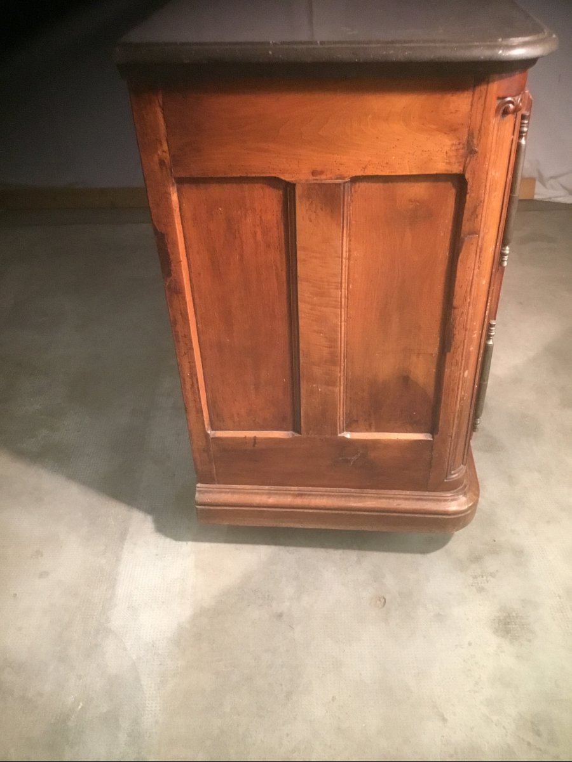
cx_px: 286
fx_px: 683
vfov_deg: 58.4
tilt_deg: -34.8
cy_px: 381
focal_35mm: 31
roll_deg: -0.3
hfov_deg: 45.4
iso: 250
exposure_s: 1/25
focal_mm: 3.3
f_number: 2.4
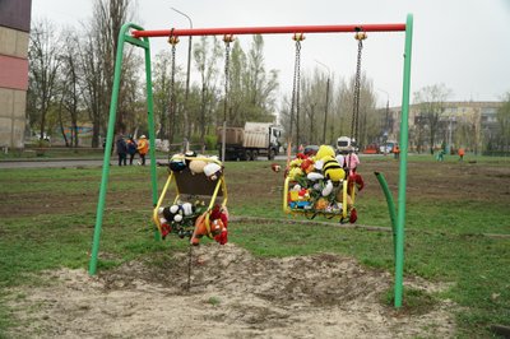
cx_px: 255
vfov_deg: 36.8
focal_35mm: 36
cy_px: 170
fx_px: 510
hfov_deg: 53.2
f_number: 4
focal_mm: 24
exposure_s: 1/160
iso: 250
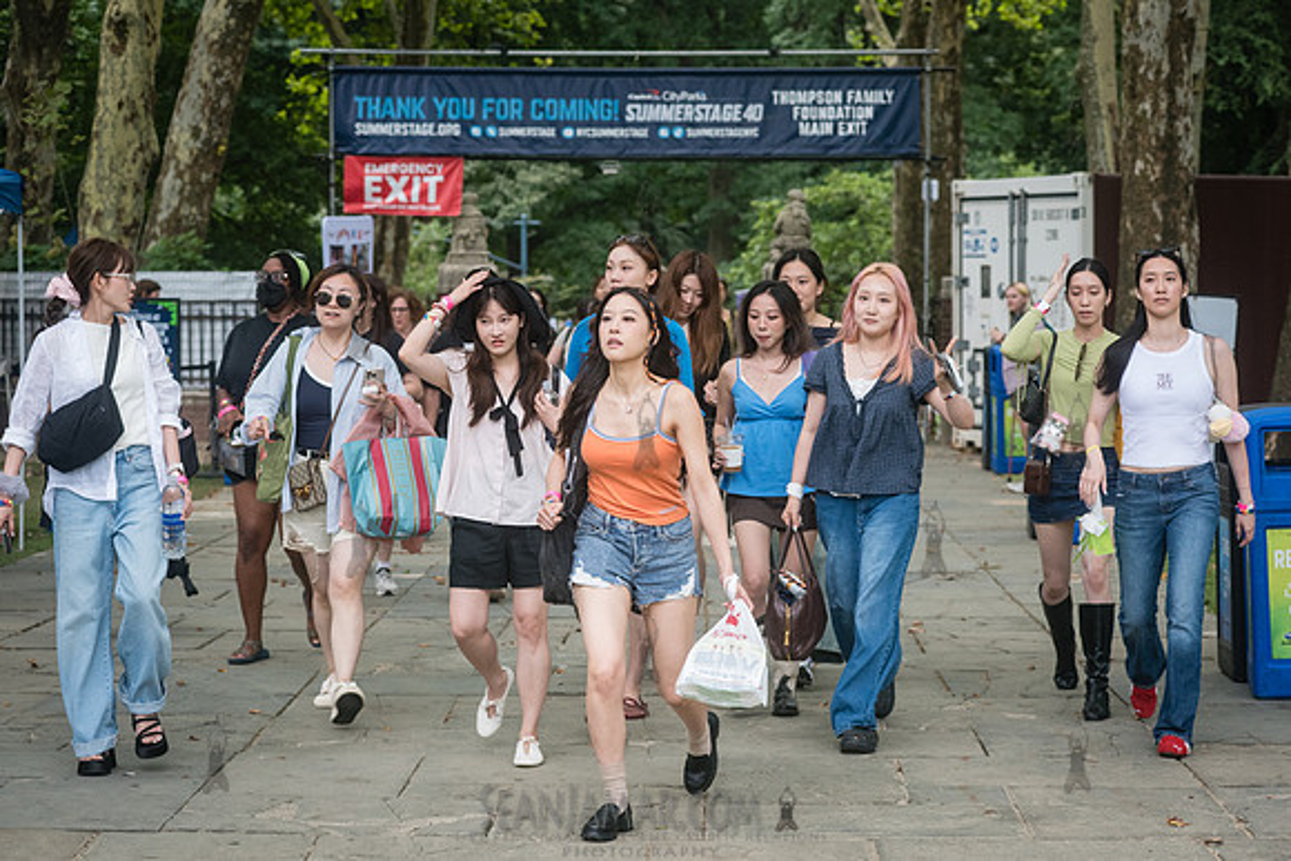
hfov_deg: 23.4
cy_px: 430
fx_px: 3114
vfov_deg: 15.7
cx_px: 646
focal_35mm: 87
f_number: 4.5
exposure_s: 1/400
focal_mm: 86
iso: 1600
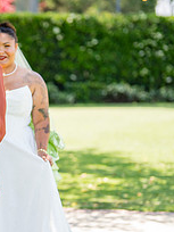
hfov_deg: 10.1
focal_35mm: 146
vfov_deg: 13.5
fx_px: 979
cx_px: -3
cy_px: 134
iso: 200
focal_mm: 50
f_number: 1.2
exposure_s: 1/2500
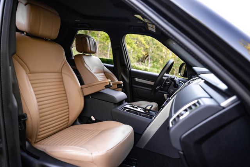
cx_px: 125
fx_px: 167
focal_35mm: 24
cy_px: 84
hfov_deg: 73.7
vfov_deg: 53.2
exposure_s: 1/200
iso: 640
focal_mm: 24
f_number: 2.8
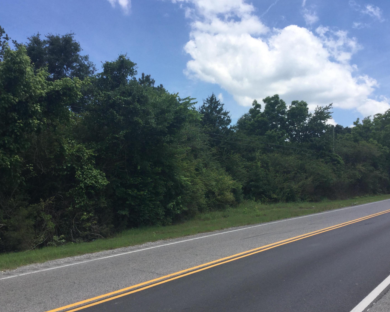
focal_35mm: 33
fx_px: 381
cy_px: 157
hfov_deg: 54.2
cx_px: 205
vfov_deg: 44.5
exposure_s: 1/1381
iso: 25
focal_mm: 3.3
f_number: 2.4
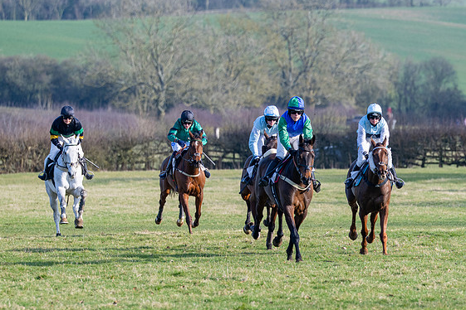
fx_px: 5333
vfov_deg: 3.3
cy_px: 196
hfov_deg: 5.0
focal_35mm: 412
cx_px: 331
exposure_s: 1/1250
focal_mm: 185
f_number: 4
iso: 160
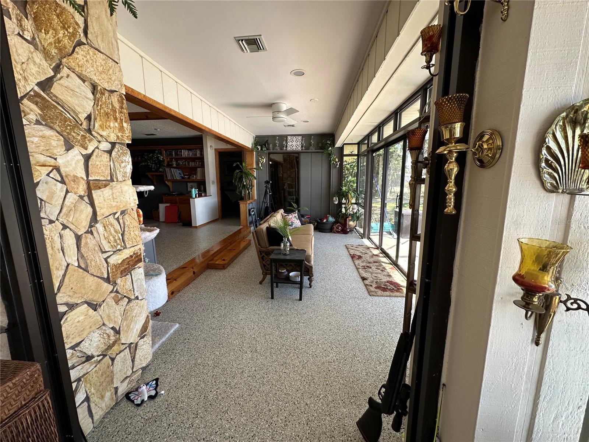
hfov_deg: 102.1
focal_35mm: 14
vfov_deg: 85.7
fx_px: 238
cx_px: 294
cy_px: 221
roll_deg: +0.3
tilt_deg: -8.9
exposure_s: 1/99
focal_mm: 2.22
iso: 200
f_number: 2.2
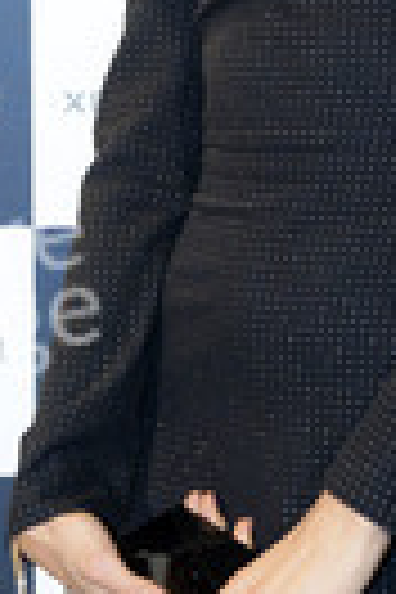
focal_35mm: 151
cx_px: 362
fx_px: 2491
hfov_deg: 9.0
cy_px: 94
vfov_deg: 13.5
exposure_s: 1/160
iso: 1000
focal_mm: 50
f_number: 3.5
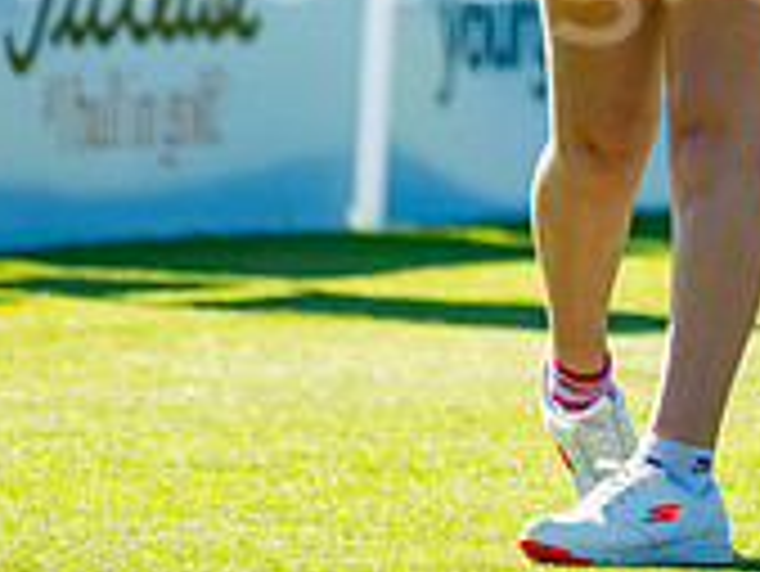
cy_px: -281
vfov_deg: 1.5
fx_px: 21707
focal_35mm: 988
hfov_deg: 2.0
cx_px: 598
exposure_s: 1/1000
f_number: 4.5
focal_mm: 300
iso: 250
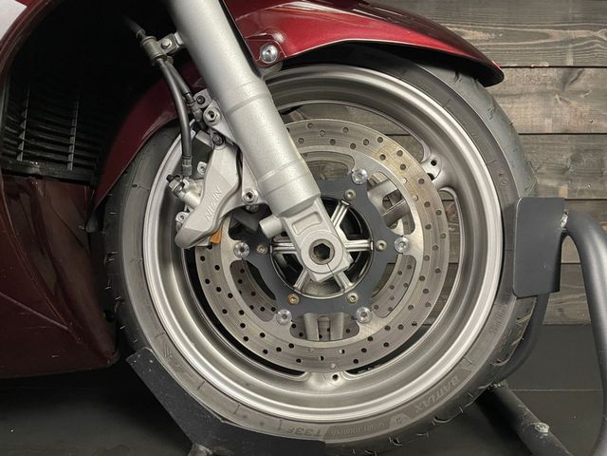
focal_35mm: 26
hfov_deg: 67.3
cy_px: 228
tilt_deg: -4.1
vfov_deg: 53.1
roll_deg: +0.5
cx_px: 304
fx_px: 456
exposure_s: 1/50
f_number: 1.6
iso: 320
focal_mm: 4.2
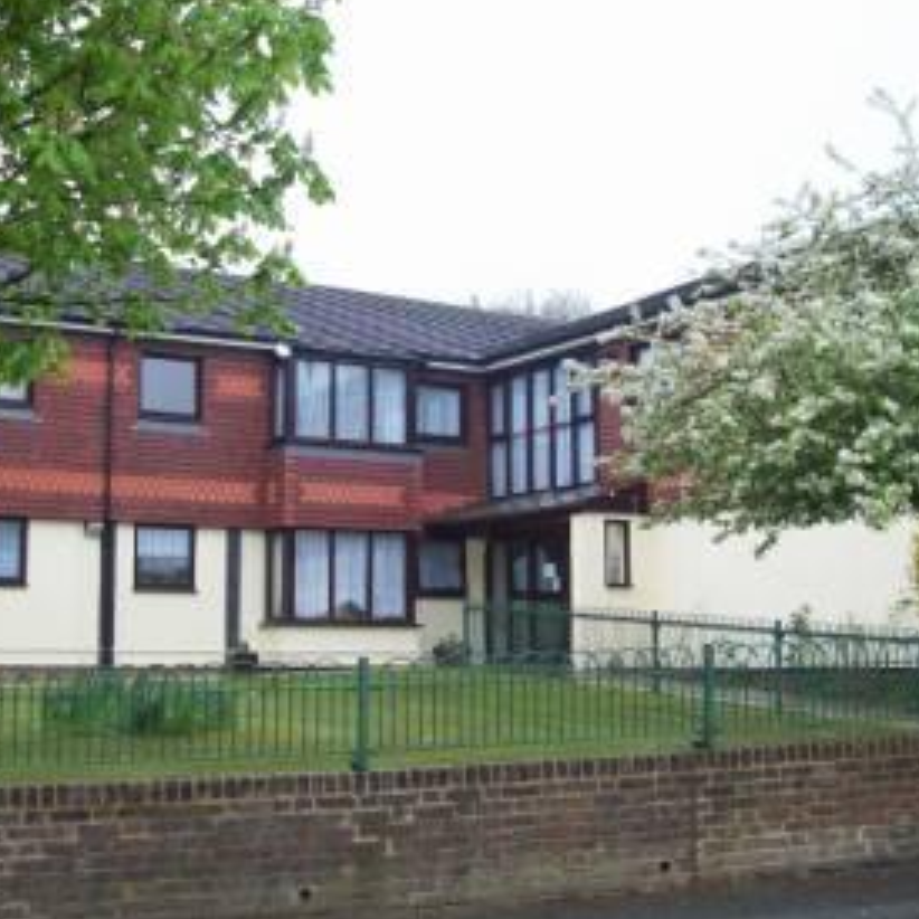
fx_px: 1562
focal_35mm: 52
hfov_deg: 32.7
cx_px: 352
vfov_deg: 32.8
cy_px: 423
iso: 80
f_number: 2.7
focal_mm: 6
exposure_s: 1/160
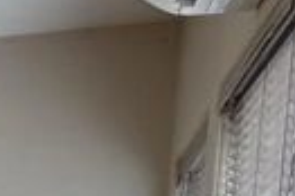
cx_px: -822
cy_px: 658
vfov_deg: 6.3
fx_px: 1596
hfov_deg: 7.7
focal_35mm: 195
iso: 250
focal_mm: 6.76
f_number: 1.78
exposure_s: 1/60
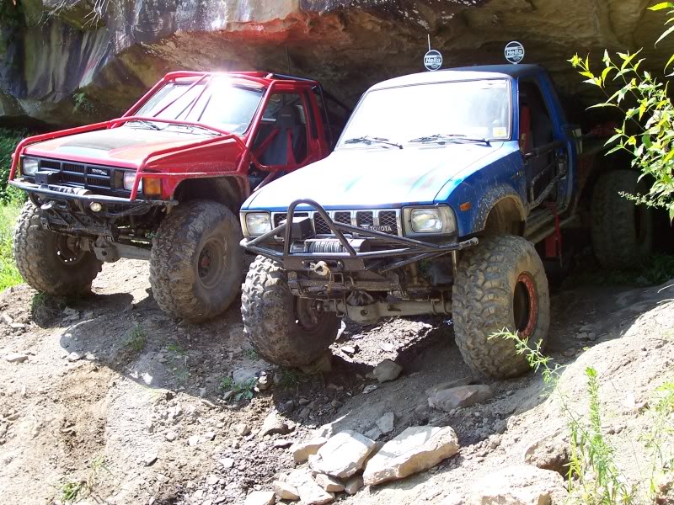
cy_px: 252
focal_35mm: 53
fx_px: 1032
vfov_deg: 27.5
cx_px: 337
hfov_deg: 36.2
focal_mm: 8.6
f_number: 3.4
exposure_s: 1/250
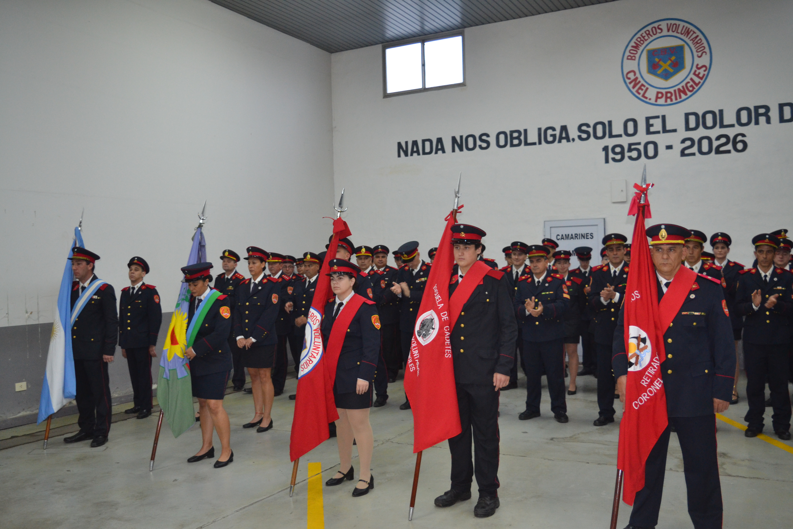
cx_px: 396
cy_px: 264
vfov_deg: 40.0
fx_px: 727
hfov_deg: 57.2
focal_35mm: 33
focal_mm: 22
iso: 1000
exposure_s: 1/60
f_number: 3.8
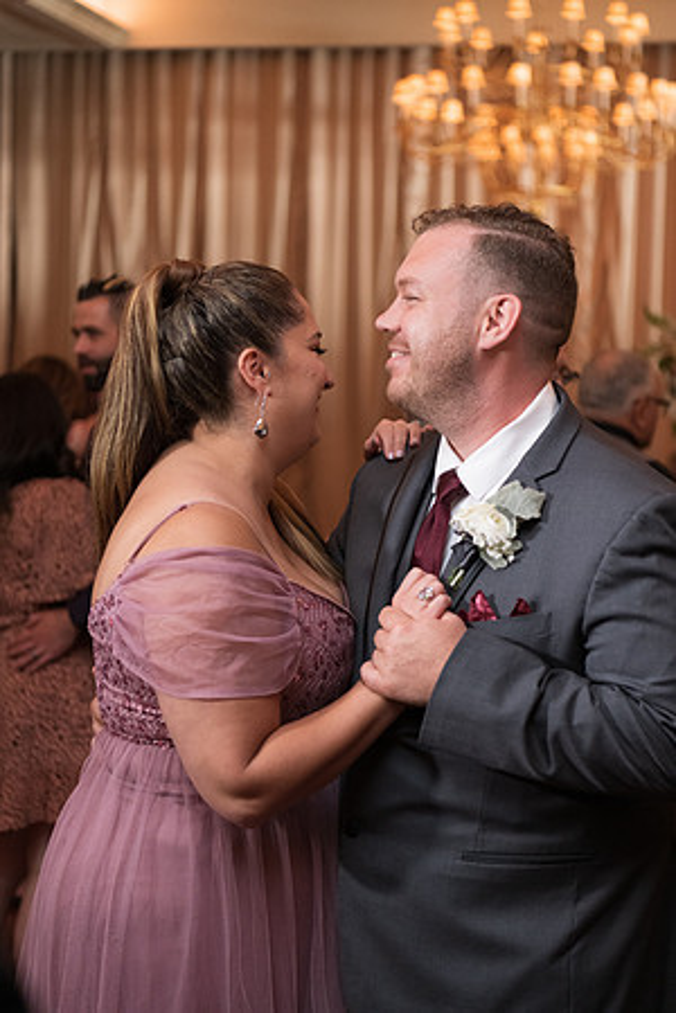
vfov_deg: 28.8
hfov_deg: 19.5
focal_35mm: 70
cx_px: 338
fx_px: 1972
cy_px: 506
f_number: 2.8
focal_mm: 70
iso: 2200
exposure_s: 1/125
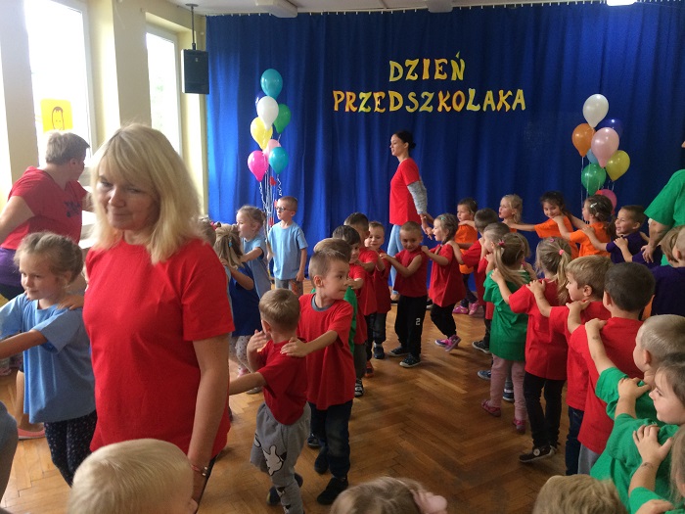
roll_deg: -1.3
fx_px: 574
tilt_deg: -10.0
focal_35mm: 29
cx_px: 342
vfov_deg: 48.2
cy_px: 257
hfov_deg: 61.7
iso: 80
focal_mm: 4.15
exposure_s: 1/33
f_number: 2.2
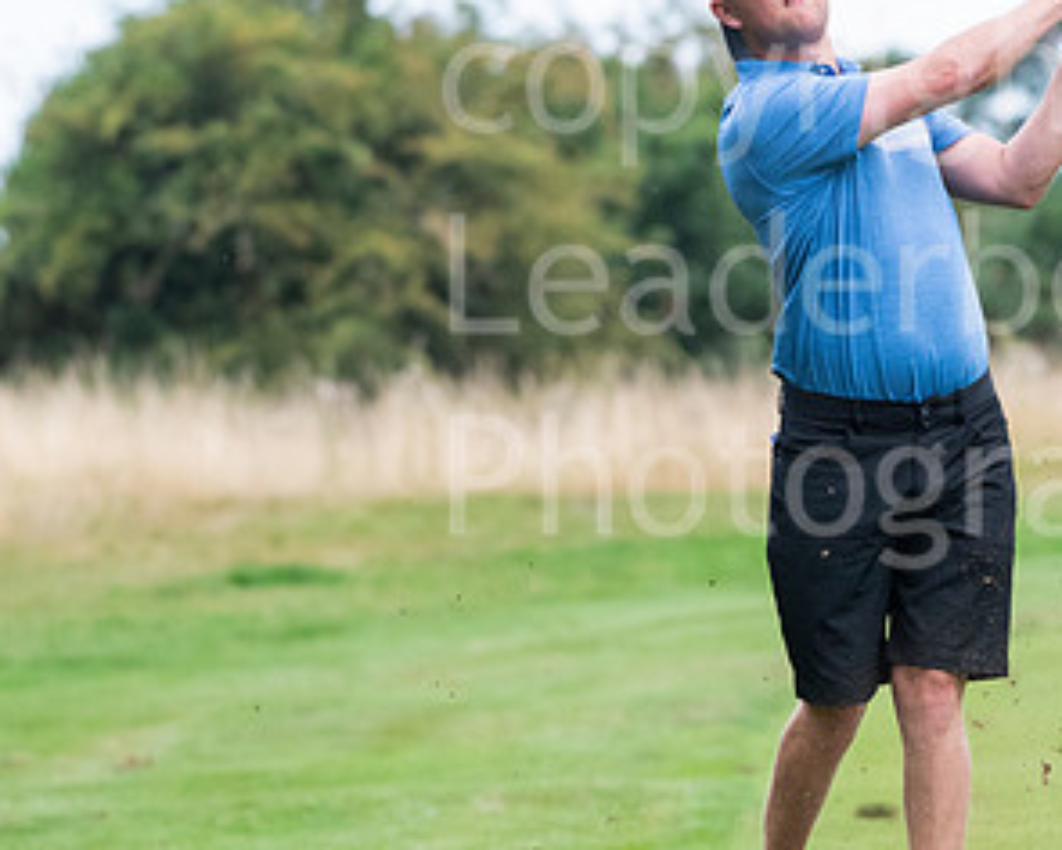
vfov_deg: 2.2
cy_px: 308
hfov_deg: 2.8
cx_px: 914
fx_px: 21782
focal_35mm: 693
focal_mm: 250
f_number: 5.6
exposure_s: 1/1250
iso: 2000
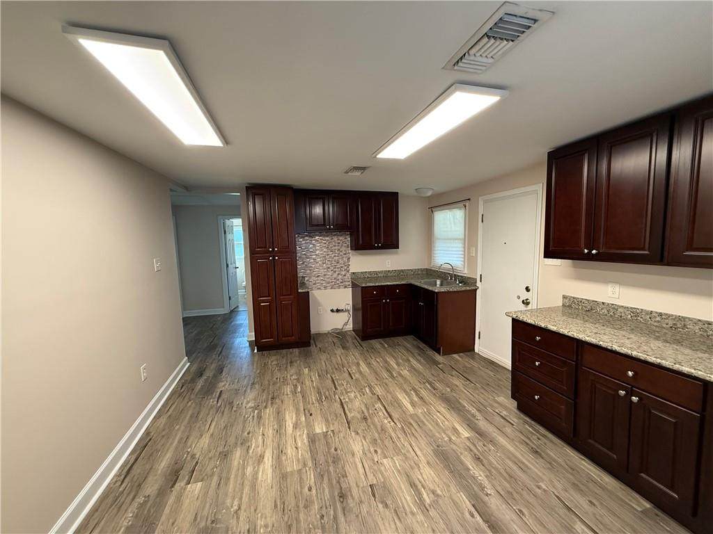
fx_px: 288
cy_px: 267
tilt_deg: -6.2
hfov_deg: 102.1
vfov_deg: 85.7
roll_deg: +1.7
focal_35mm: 14
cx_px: 356
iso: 250
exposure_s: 1/60
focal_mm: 2.22
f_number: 2.2
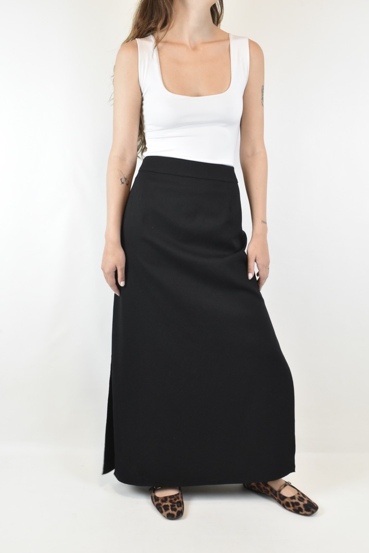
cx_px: 188
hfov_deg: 37.3
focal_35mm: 36
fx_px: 546
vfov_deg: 53.8
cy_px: 274
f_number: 16
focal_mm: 23
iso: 1600
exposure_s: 1/20
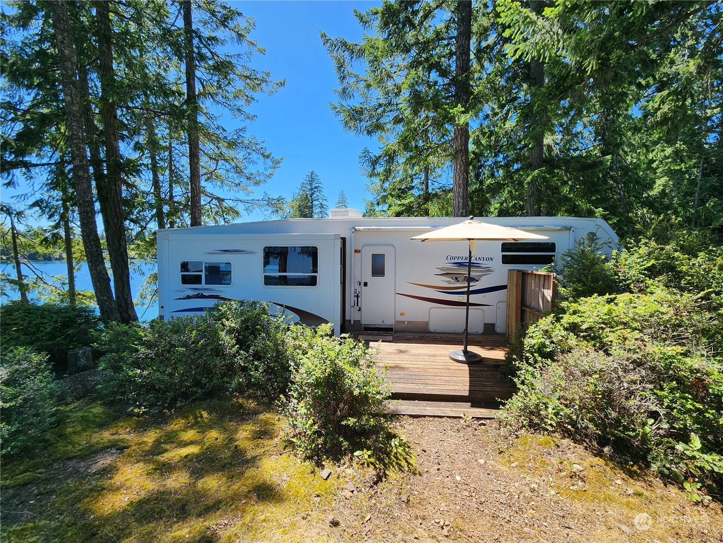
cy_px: 272
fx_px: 272
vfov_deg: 89.9
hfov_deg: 106.2
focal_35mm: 13
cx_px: 362
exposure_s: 1/736
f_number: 2.2
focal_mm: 2.2
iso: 50
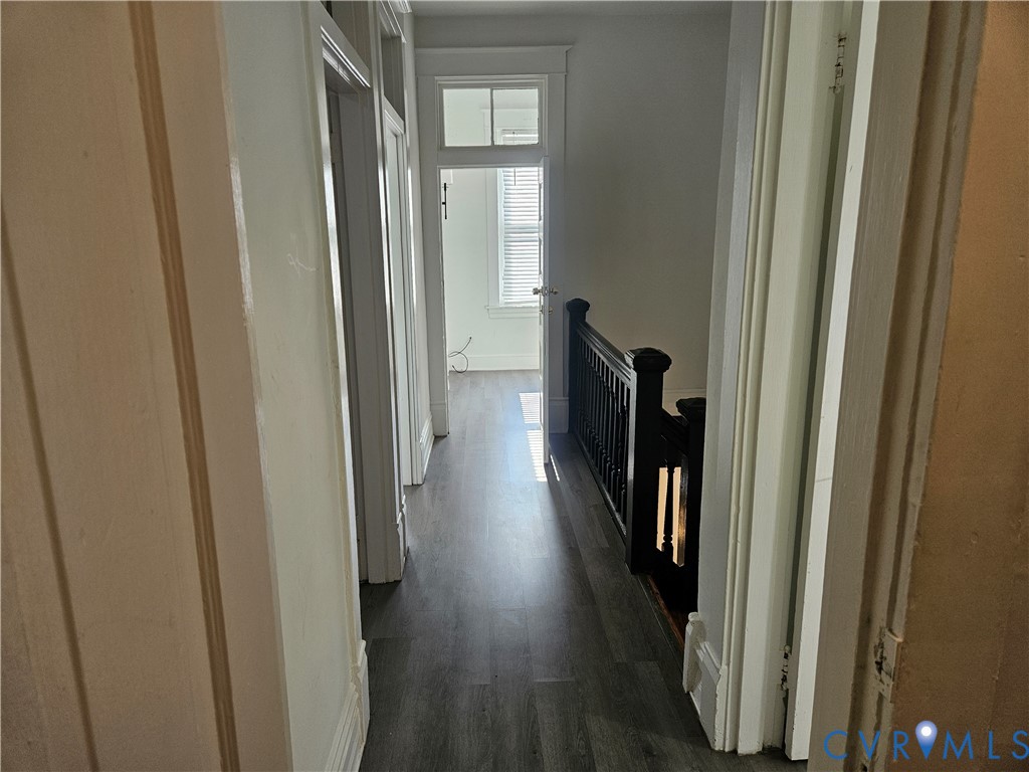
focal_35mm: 23
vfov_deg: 58.9
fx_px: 684
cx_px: 514
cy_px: 386
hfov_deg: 73.9
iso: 80
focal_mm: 5.4
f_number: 1.8
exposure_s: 1/120
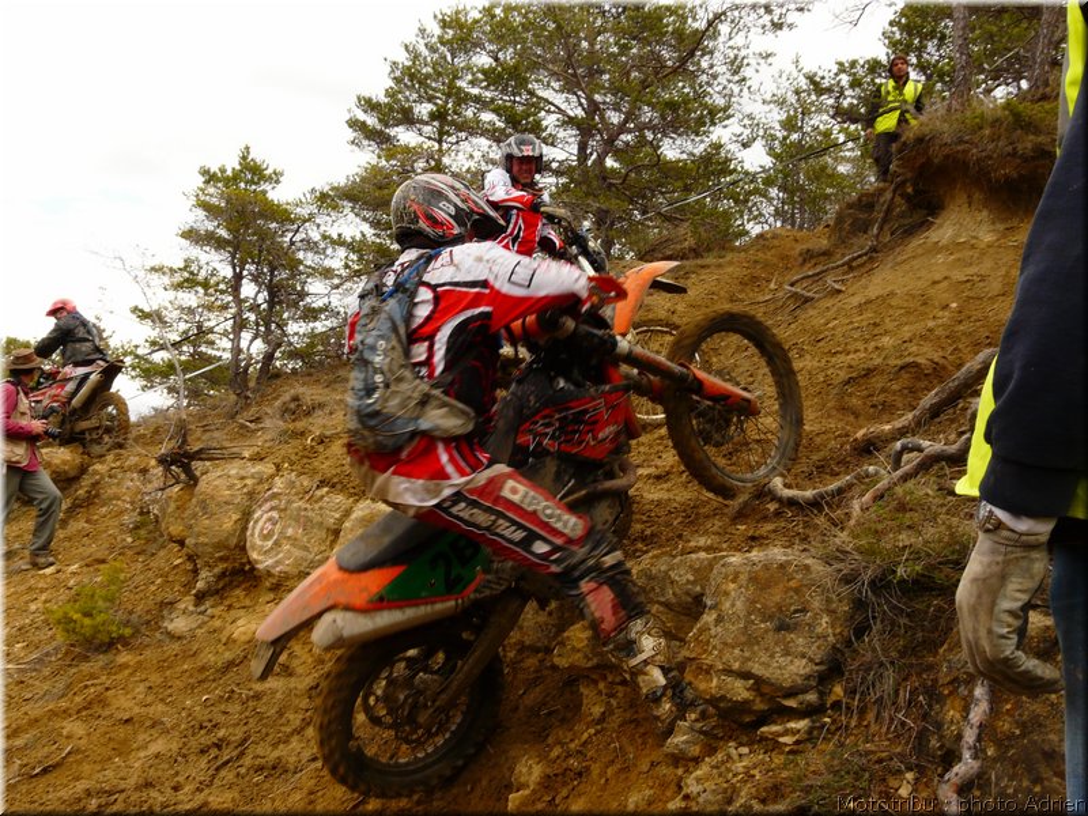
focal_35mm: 45
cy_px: 408
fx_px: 1414
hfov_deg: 42.1
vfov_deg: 32.2
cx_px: 544
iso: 100
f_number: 6.3
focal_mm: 7.4
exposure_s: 1/200
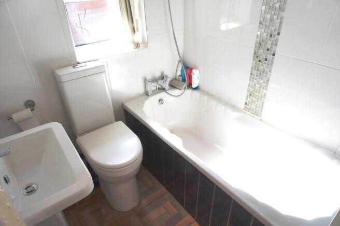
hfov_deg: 73.8
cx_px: 170
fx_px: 226
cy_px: 113
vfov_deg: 53.0
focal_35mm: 24
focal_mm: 16
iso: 200
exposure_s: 1/60
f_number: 4
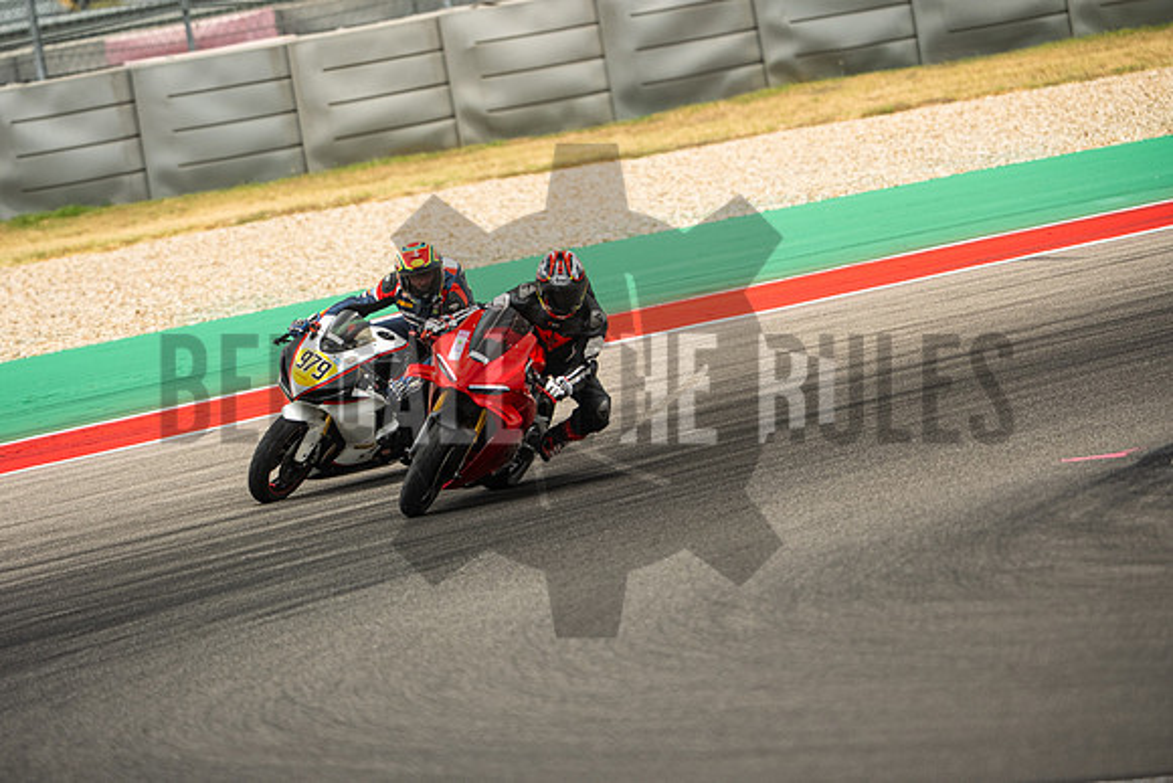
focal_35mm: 420
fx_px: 13688
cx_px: 586
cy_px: 392
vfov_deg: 3.3
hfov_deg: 4.9
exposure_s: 1/2000
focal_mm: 280
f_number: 2.8
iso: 400
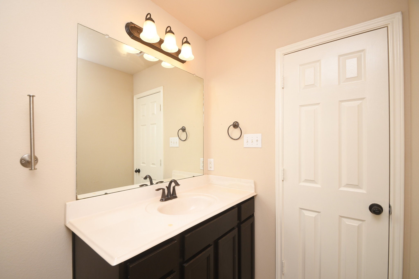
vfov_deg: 77.3
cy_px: 140
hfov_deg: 100.4
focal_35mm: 15
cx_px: 210
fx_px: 175
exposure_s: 1/125
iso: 320
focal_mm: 10
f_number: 5.6
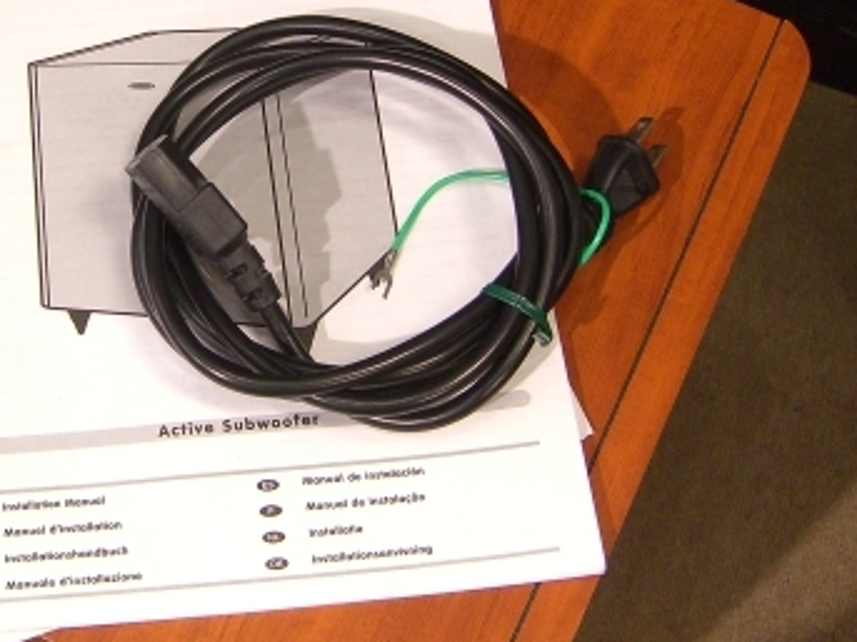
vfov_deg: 20.6
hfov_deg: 26.9
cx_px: 182
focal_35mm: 71
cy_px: 200
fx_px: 1757
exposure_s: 1/25
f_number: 2.8
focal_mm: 7.9
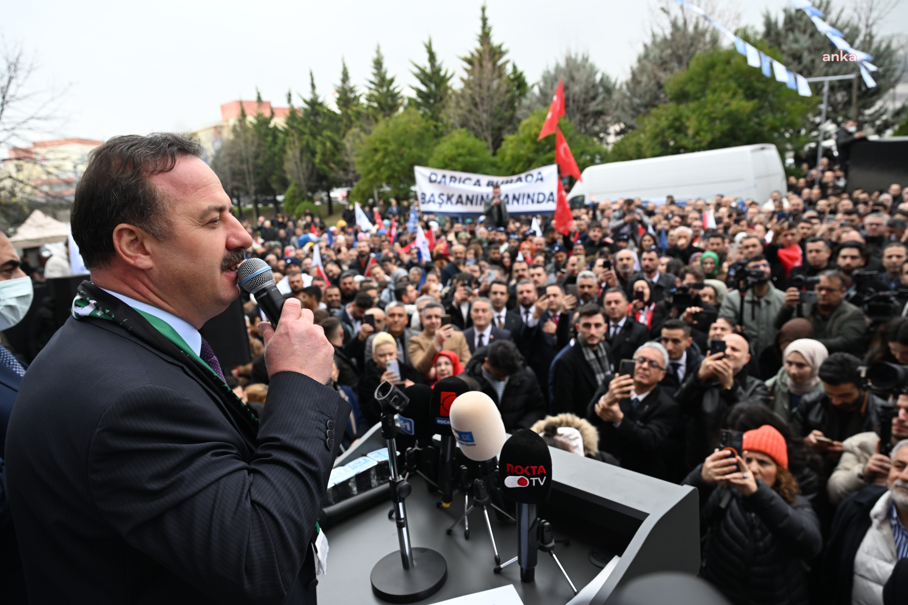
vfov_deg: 53.1
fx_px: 605
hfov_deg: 73.7
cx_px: 454
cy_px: 302
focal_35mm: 24
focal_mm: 24
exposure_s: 1/320
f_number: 5.6
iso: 720
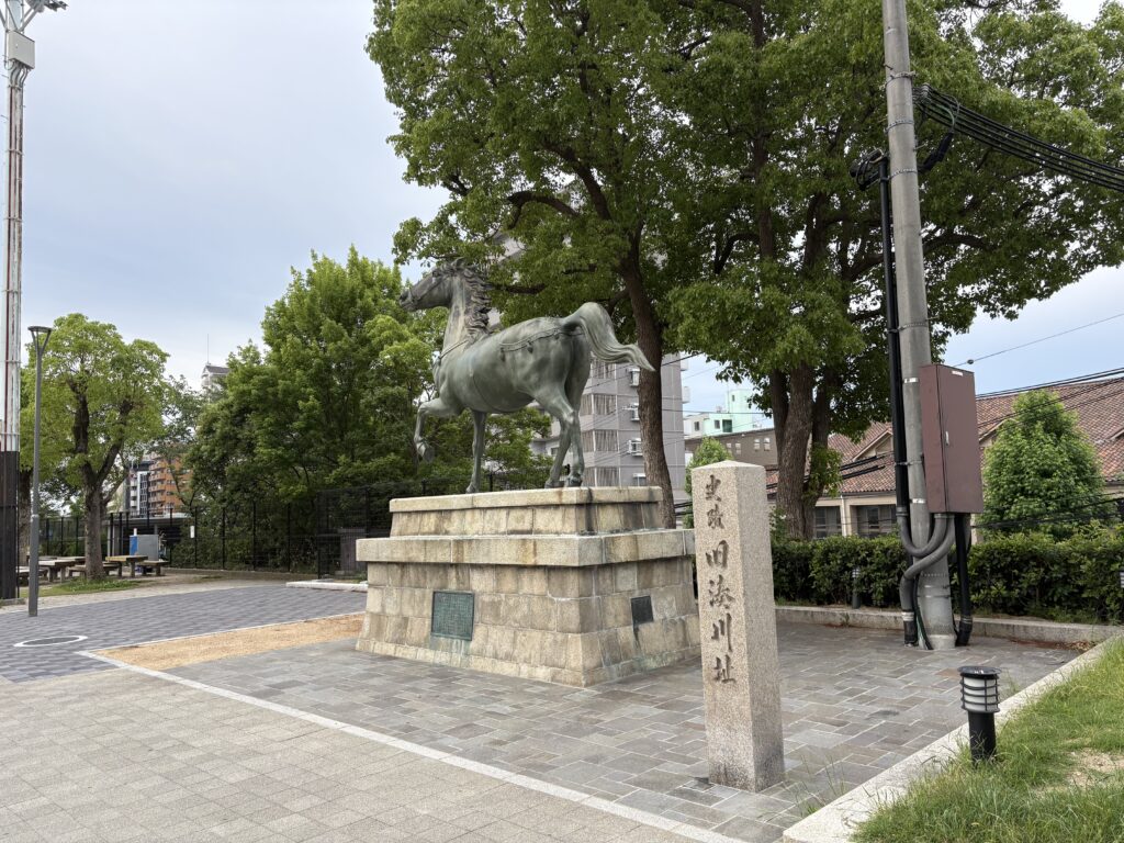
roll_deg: +2.4
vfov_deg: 53.1
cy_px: 422
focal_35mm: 26
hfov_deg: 67.3
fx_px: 844
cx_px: 562
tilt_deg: +4.8
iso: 50
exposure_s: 1/920
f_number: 1.6
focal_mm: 5.96
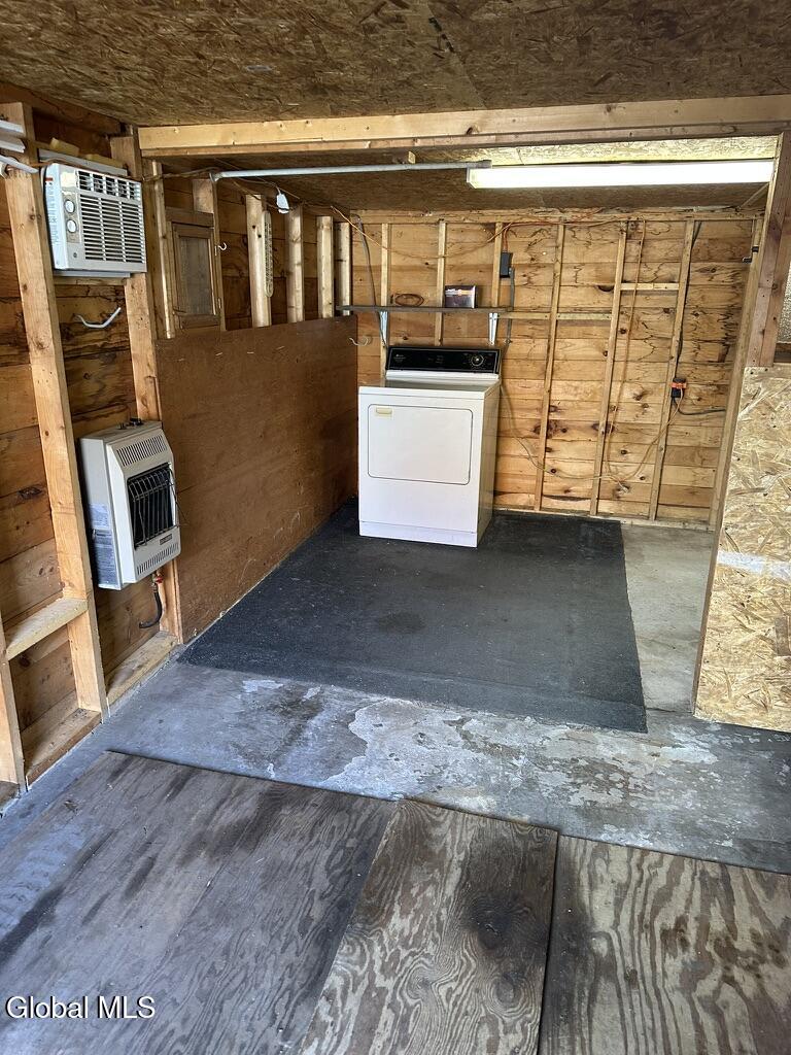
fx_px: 731
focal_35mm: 24
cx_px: 396
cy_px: 528
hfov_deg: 56.8
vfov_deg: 71.6
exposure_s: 1/60
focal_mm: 6.86
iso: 250
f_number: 1.78
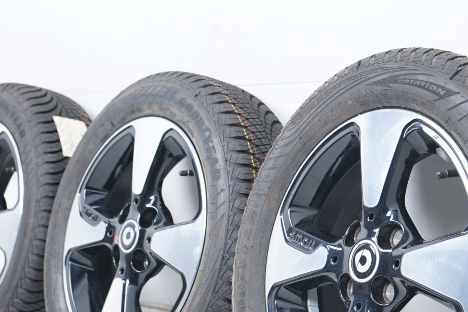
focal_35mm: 87
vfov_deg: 15.7
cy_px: 194
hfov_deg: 23.1
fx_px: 1130
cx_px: 373
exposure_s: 1/125
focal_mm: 44
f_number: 5.6
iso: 250
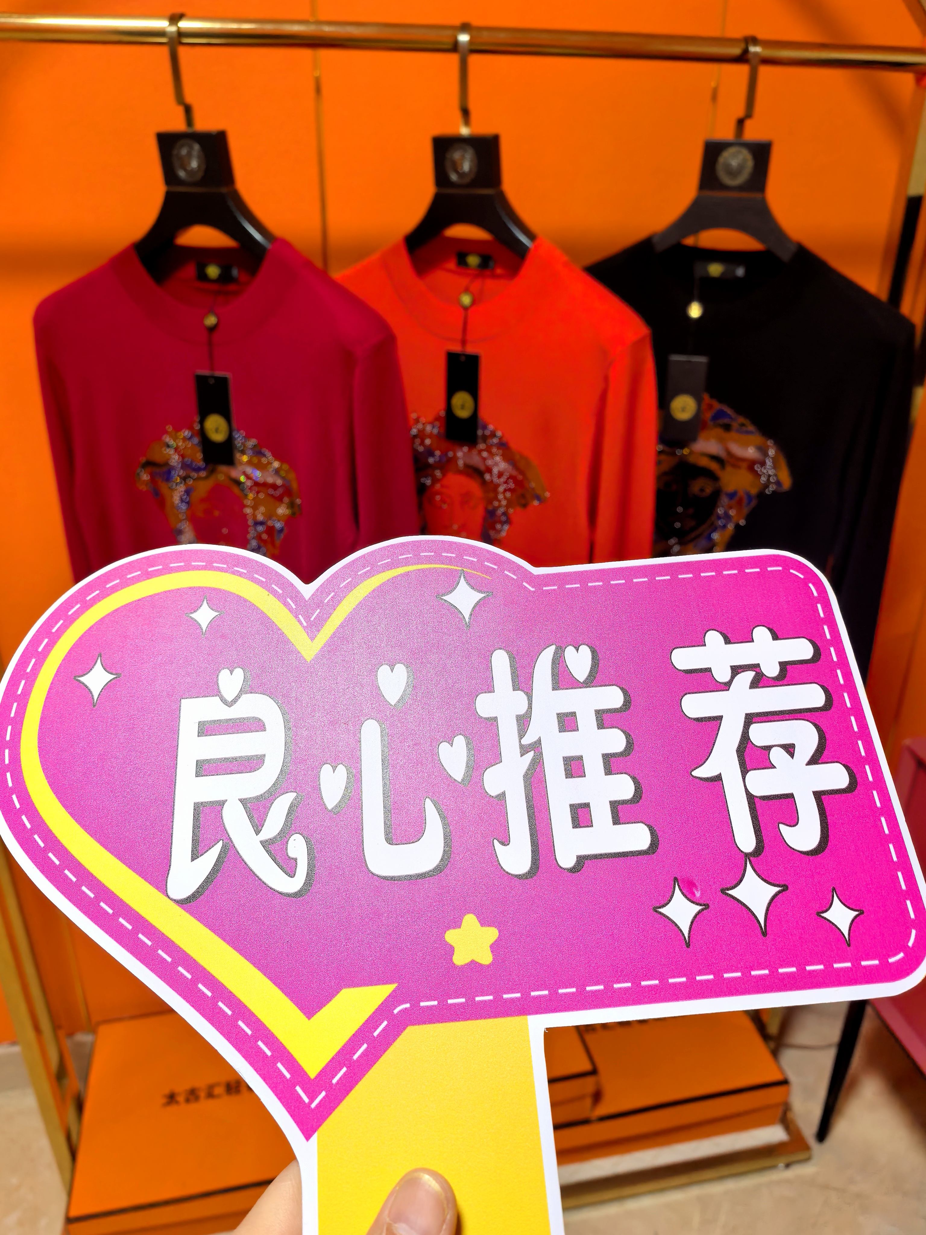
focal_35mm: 24
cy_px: 618
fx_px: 856
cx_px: 463
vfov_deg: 71.6
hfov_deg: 56.8
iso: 320
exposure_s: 1/50
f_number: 2.8
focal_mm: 8.5
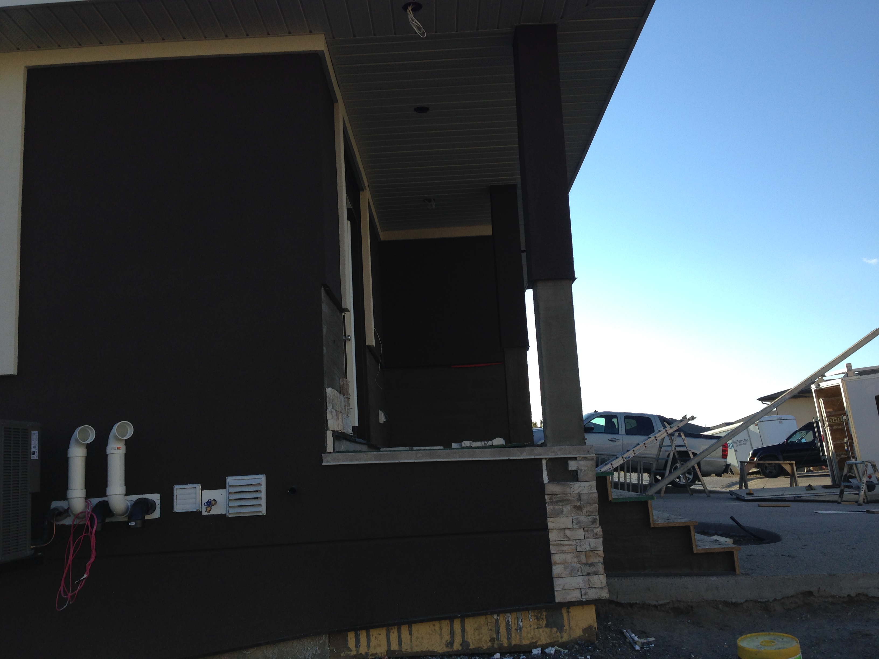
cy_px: 330
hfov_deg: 55.4
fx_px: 838
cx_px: 440
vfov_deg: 42.9
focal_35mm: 33
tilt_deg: +10.0
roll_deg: +2.8
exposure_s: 1/775
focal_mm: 4.12
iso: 50
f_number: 2.4
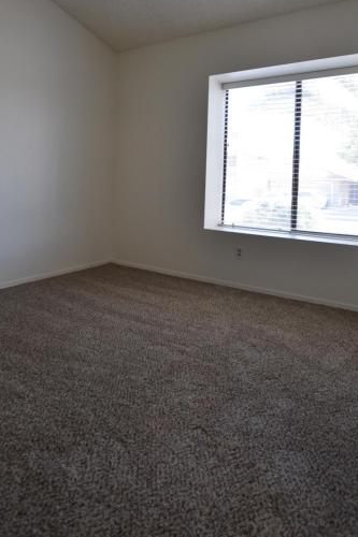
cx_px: 163
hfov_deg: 55.0
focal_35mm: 23
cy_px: 192
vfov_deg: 74.4
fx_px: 343
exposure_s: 1/60
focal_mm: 10
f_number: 4
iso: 400
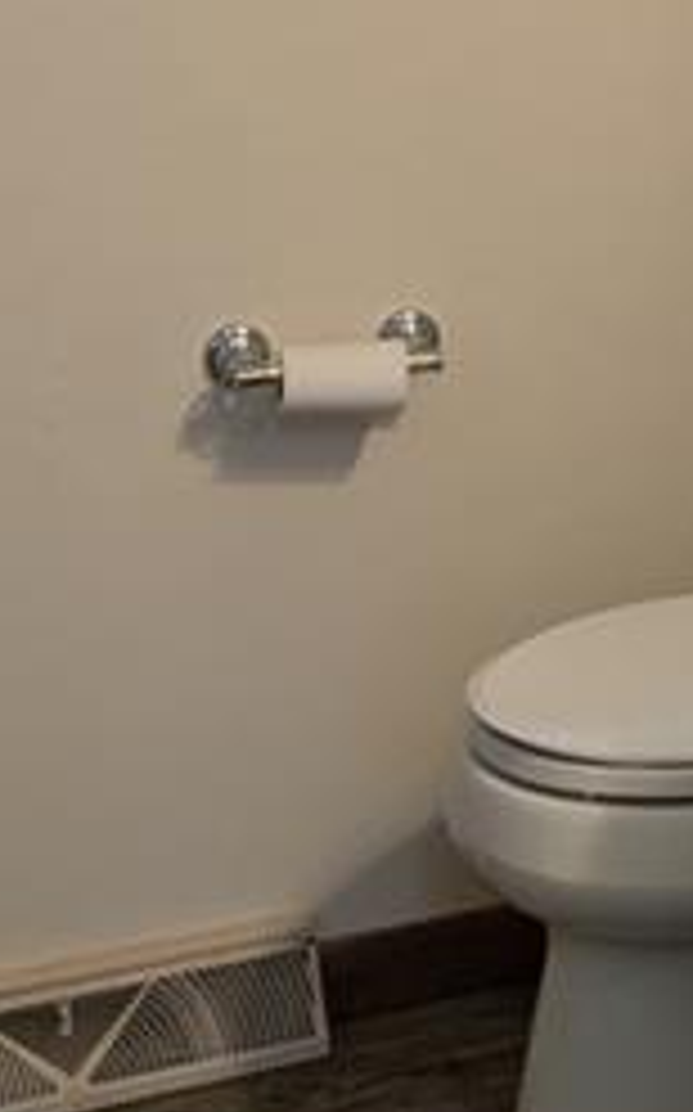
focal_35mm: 89
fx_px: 2694
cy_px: 99
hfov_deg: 13.9
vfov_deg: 22.7
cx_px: 1004
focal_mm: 4.38
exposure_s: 1/60
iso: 44
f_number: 1.73
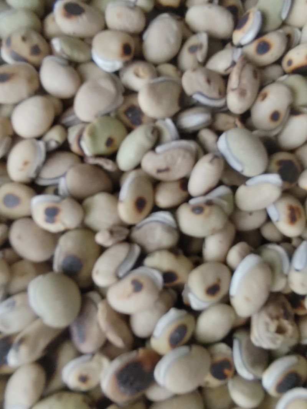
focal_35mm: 27
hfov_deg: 51.3
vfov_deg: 65.3
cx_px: 154
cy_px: 204
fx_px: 319
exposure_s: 1/33.3
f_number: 2.2
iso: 250
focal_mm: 1.68
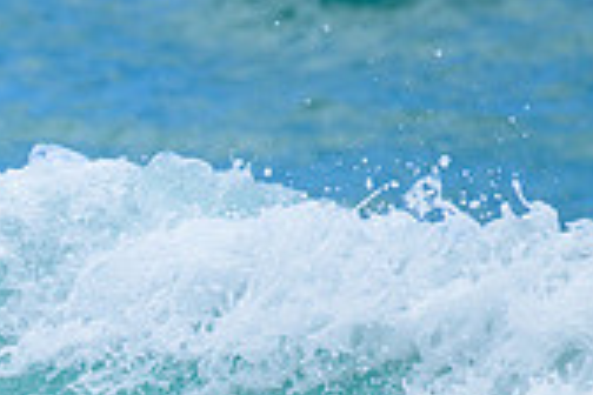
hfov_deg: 1.1
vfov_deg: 0.7
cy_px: 566
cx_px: -360
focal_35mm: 1936
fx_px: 31888
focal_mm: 560
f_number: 8
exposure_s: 1/2000
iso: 560
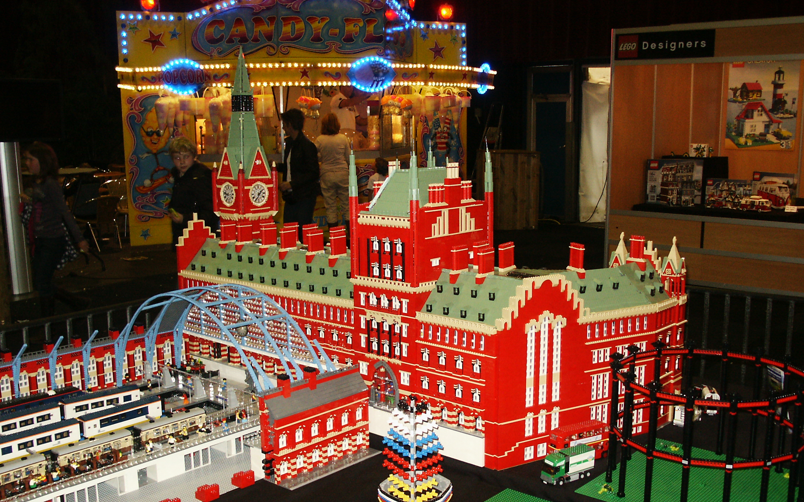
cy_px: 273
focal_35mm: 38
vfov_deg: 33.6
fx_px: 833
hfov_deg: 51.5
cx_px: 403
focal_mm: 7.41
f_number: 3
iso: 200
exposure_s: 1/45
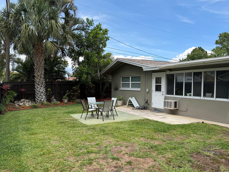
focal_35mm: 27
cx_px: 116
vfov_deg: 51.2
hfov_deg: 65.3
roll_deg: +0.5
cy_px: 96
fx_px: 179
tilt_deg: -5.1
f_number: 1.78
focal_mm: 6.76
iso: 80
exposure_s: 1/2907
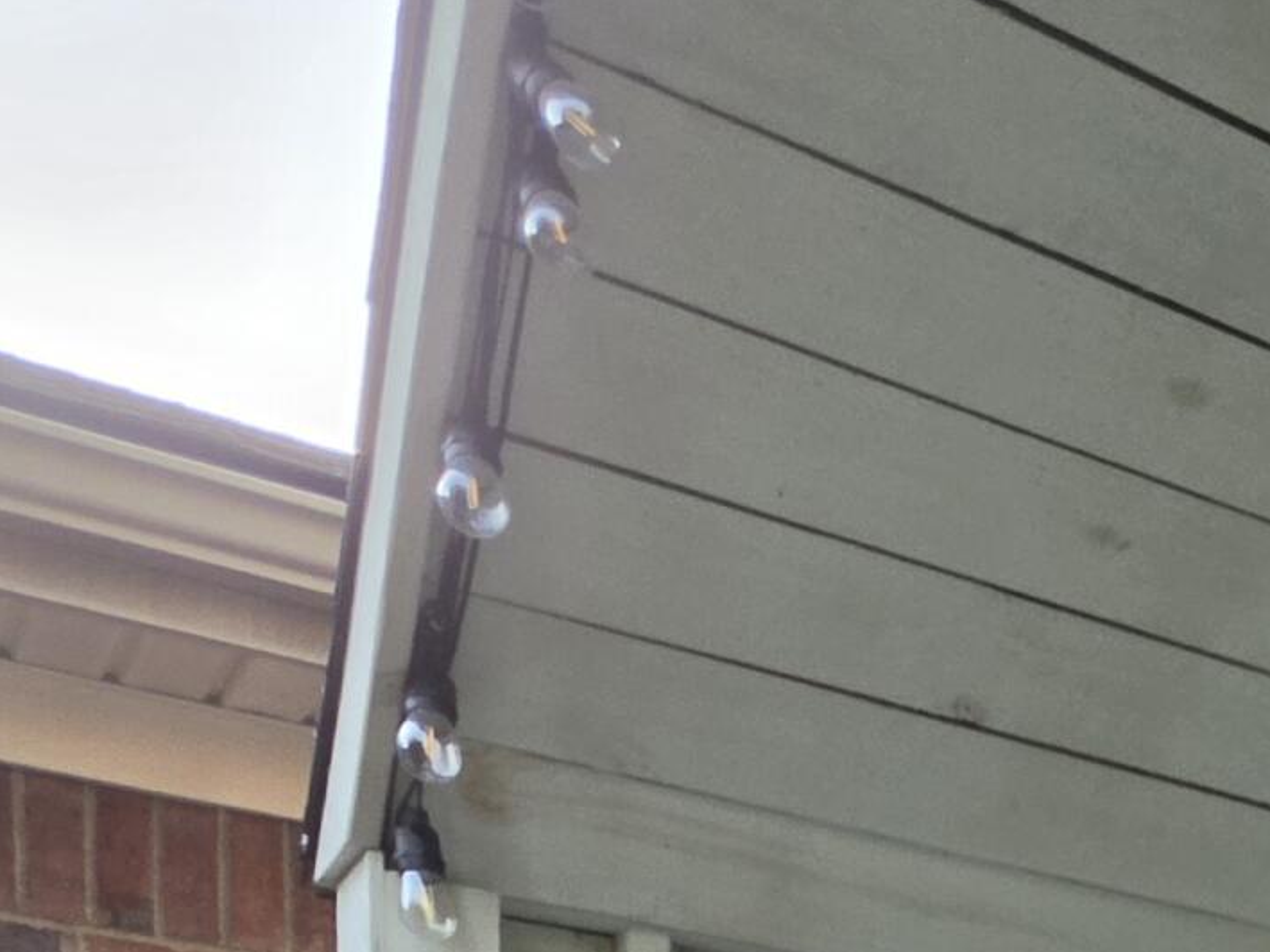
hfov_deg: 27.4
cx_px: 1766
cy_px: 1747
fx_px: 2018
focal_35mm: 55
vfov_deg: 19.4
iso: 80
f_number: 1.9
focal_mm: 2.2
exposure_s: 1/120
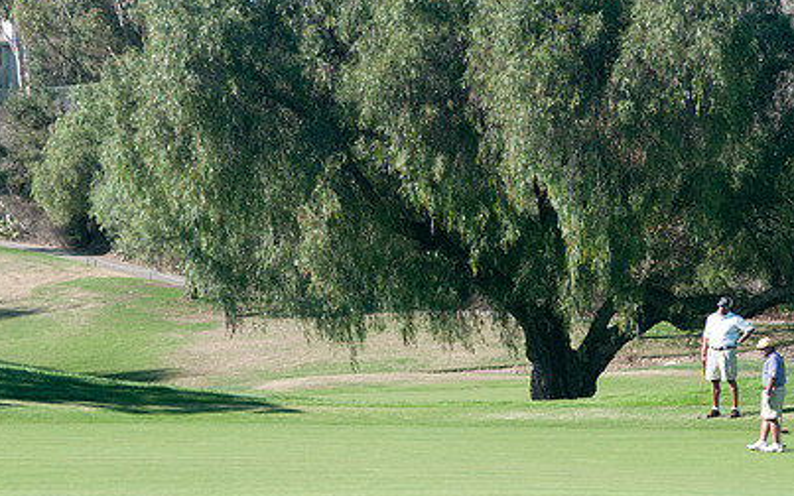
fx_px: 2619
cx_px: 496
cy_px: 369
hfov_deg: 17.2
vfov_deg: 10.8
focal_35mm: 121
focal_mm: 55
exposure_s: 1/320
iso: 200
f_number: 4.5
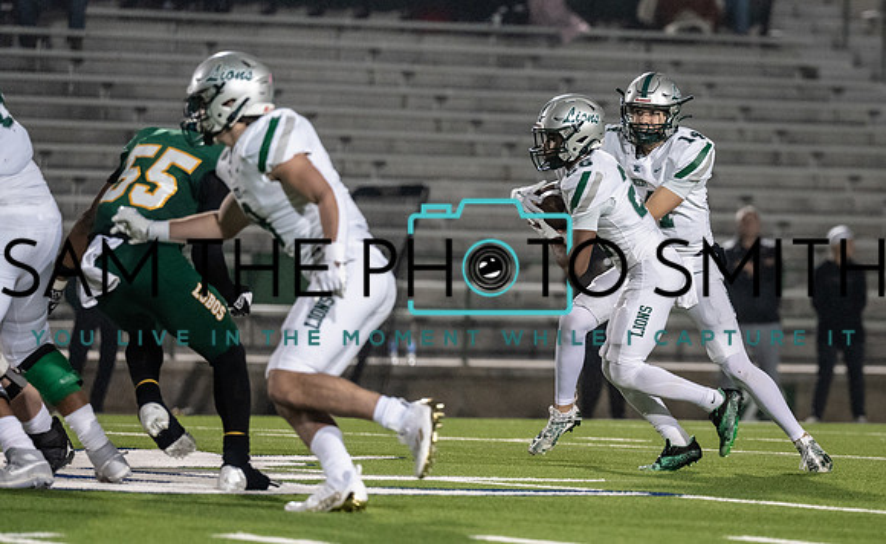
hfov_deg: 6.4
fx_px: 7922
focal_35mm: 330
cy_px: 272
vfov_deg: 3.9
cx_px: 677
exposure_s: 1/1250
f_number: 2.8
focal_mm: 200
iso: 3200
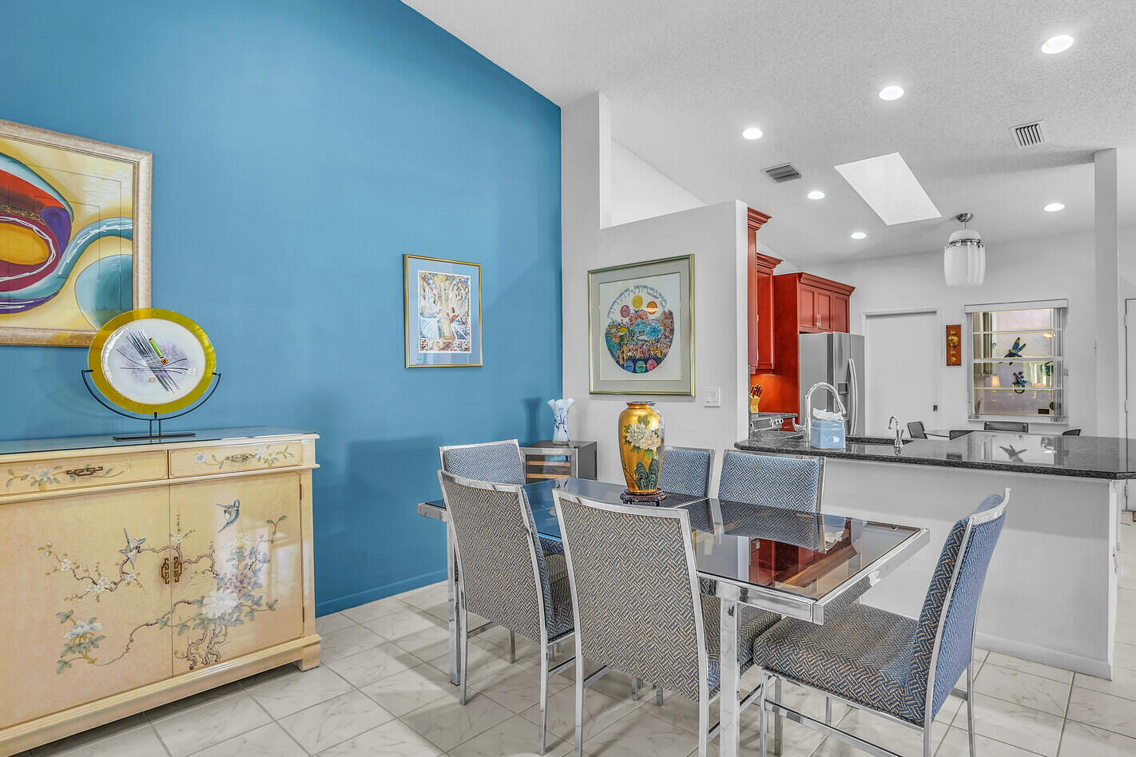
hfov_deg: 89.8
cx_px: 620
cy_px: 378
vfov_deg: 67.4
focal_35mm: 18
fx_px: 568
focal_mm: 16
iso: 800
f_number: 8
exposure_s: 1/100
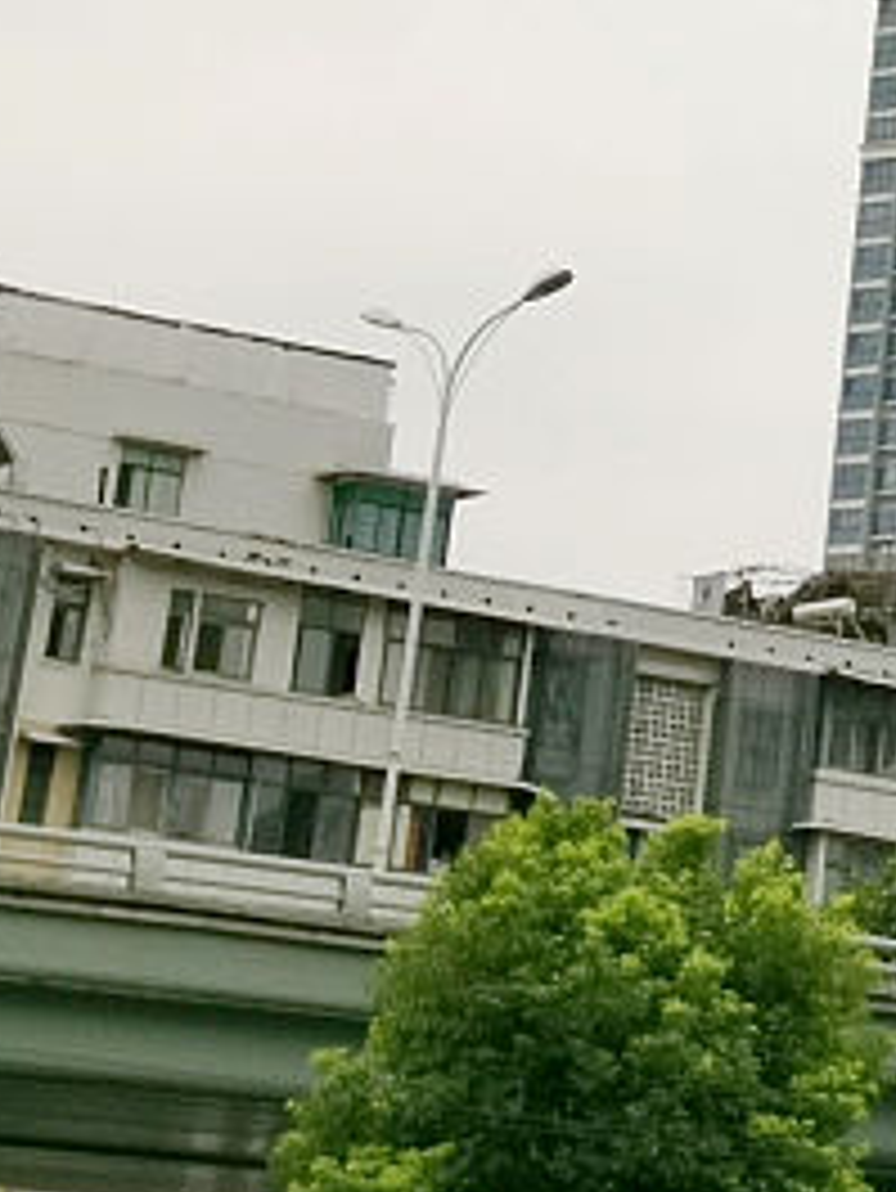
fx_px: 4690
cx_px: 1369
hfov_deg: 10.5
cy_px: -715
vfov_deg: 13.5
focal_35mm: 136
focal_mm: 5.58
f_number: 1.8
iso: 64
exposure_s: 1/100
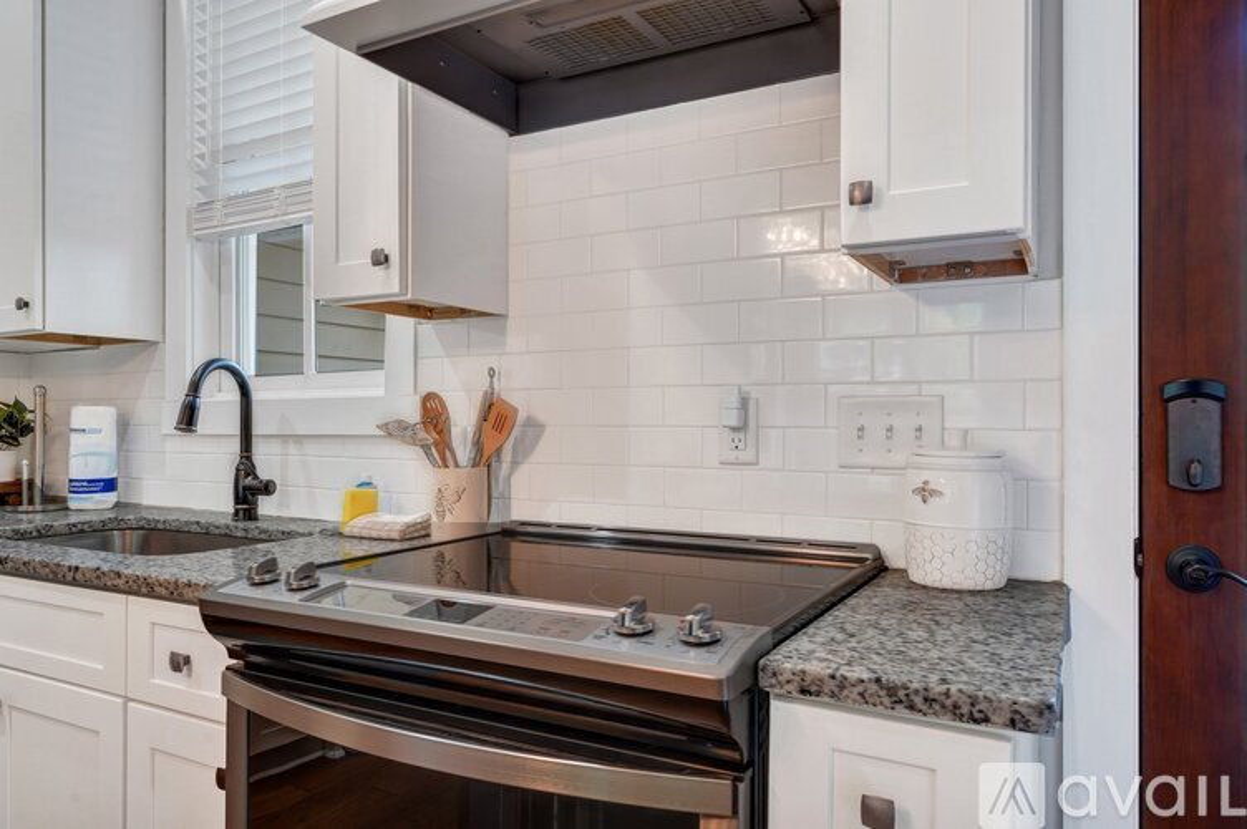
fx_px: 831
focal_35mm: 24
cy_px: 414
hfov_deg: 73.8
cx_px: 624
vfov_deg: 53.0
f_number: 9
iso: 320
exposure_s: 1/15
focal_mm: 24
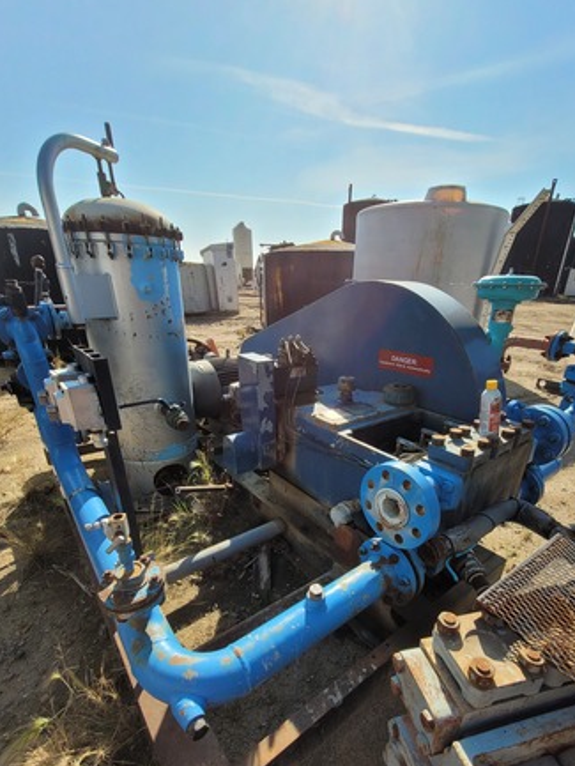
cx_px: 315
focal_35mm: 16
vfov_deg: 93.5
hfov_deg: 77.9
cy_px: 450
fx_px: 354
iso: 40
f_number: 2.2
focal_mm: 1.74
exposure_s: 1/1321
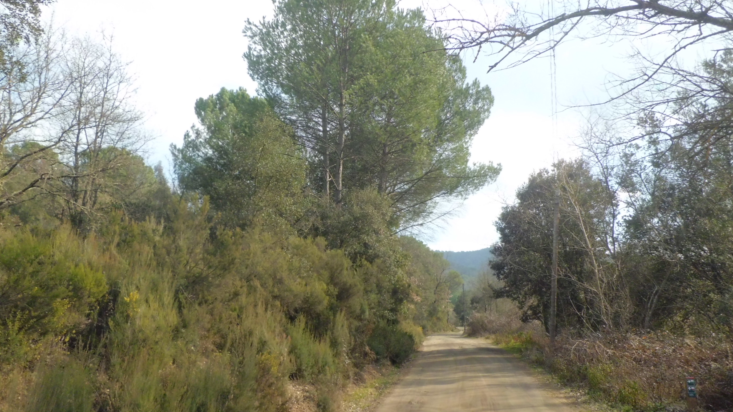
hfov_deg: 66.1
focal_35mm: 29
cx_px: 359
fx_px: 564
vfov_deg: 40.2
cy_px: 201
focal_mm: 4.7
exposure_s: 1/80
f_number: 7.9
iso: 100
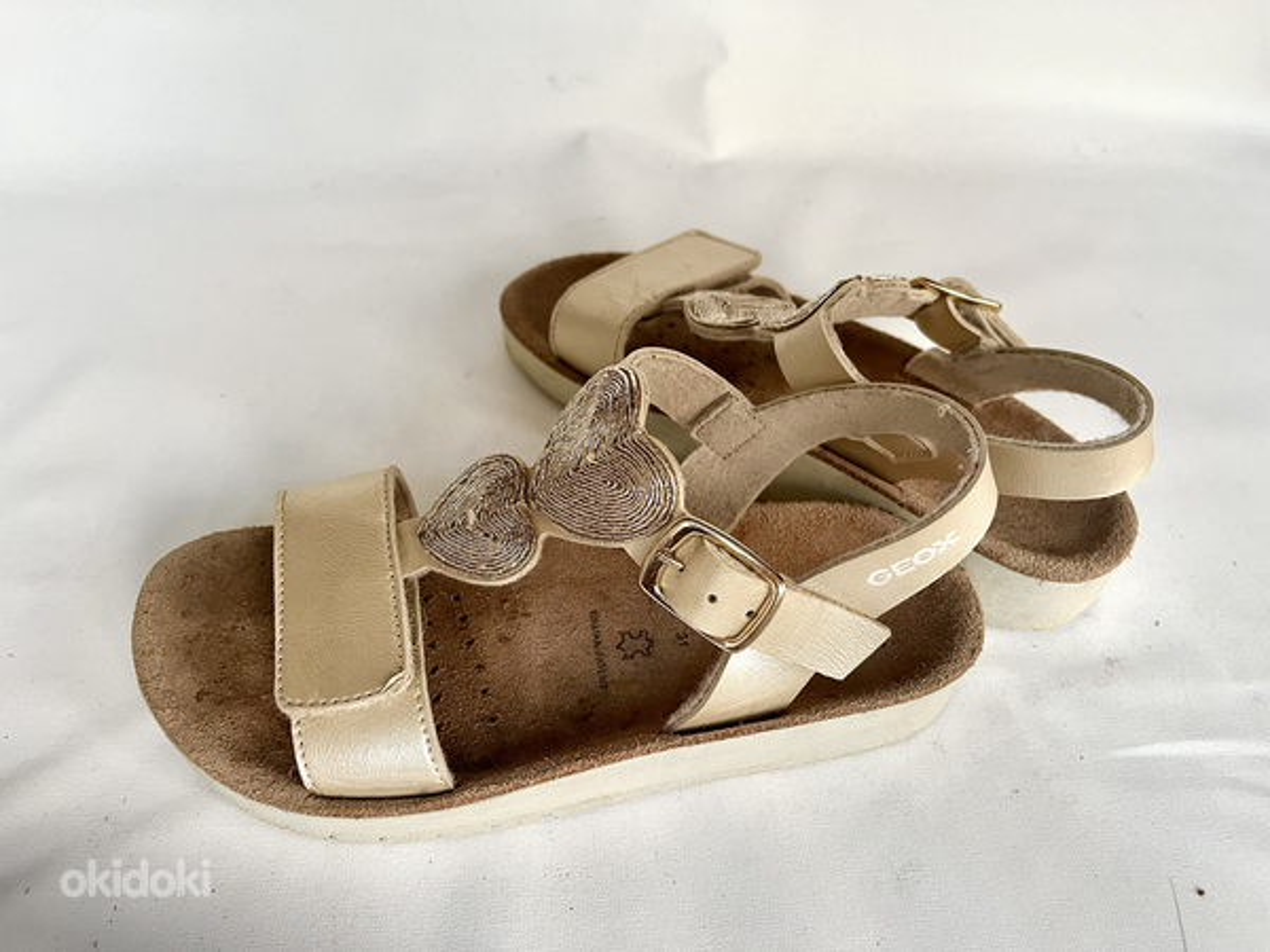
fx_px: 954
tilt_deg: -47.5
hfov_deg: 67.3
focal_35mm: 26
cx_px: 635
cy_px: 476
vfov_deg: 53.1
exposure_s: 1/60
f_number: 1.6
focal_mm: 5.1
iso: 250
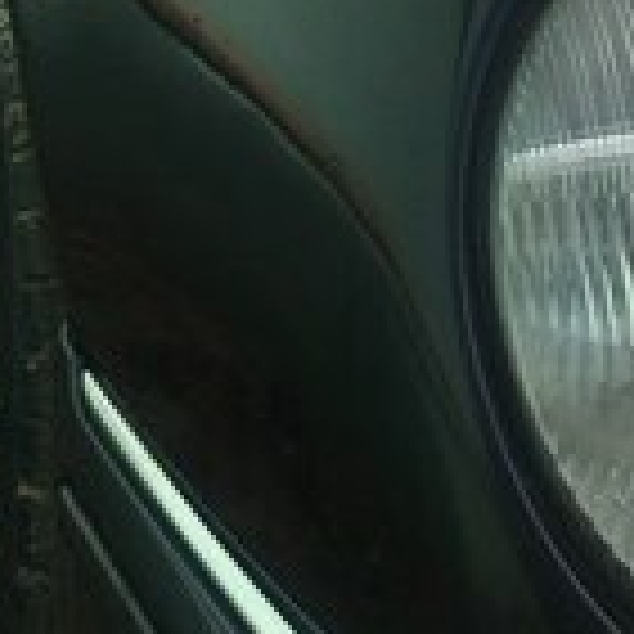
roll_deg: -4.2
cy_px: -85
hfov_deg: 19.2
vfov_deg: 18.5
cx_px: 202
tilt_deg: -17.1
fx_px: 1865
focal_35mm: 90
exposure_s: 1/1221
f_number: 2.2
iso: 25
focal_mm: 4.15
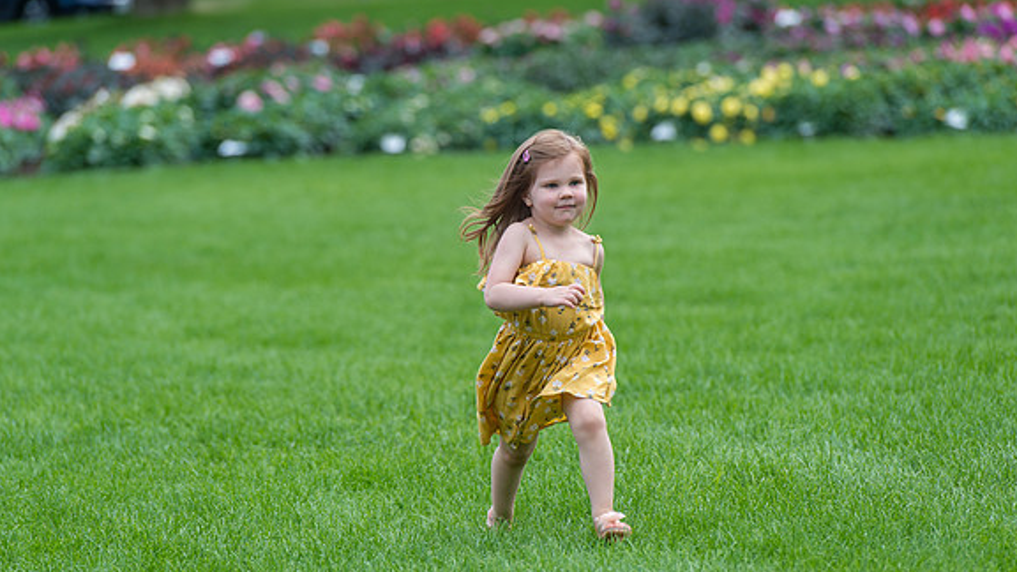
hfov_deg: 10.2
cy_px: 294
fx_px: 5690
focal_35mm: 211
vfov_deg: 5.8
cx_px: 510
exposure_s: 1/320
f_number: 5
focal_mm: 200
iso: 200
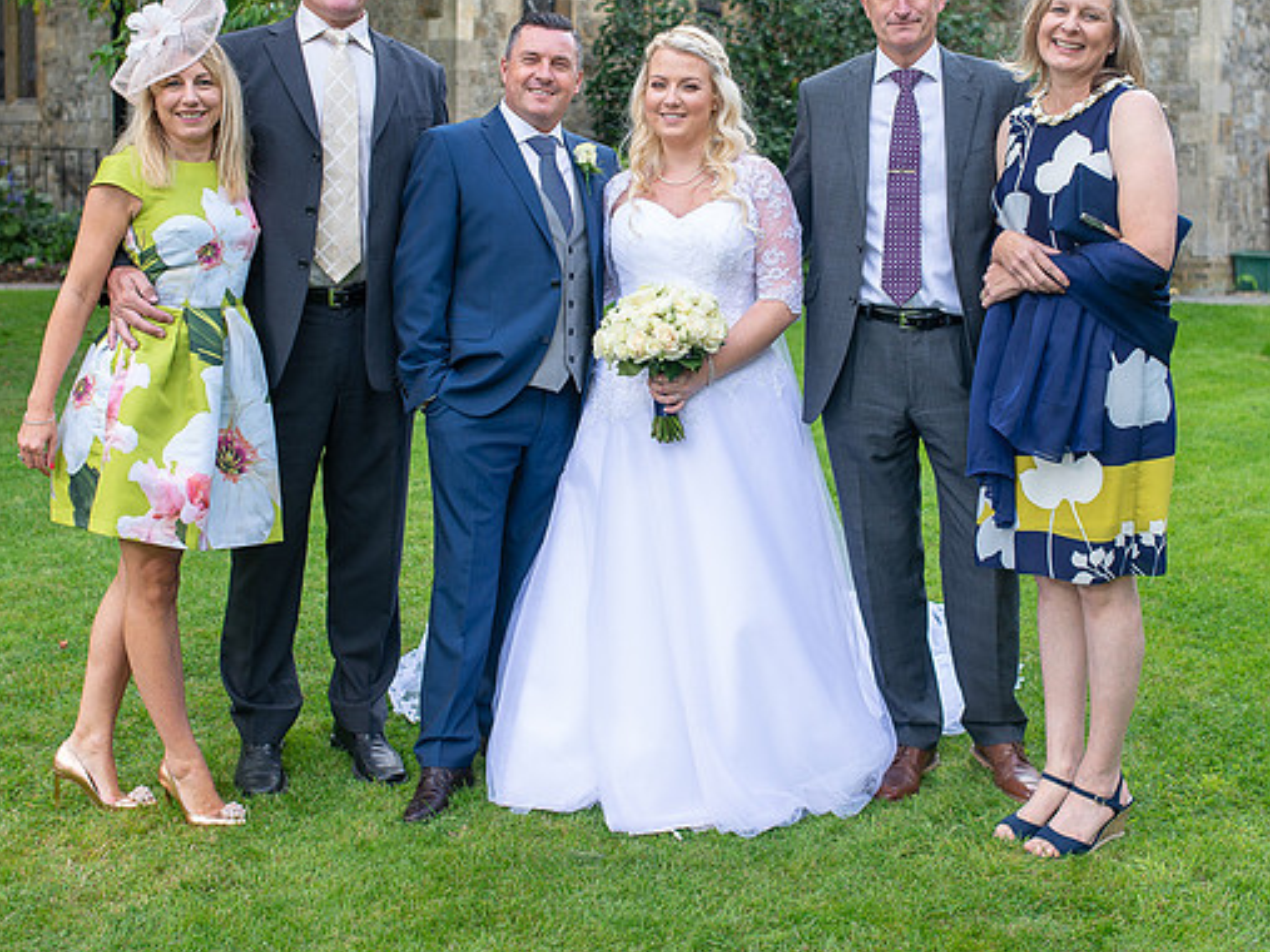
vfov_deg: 27.9
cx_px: 697
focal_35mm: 52
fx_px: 1907
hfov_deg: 36.8
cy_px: 338
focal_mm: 35
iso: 100
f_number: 3.2
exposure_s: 1/320
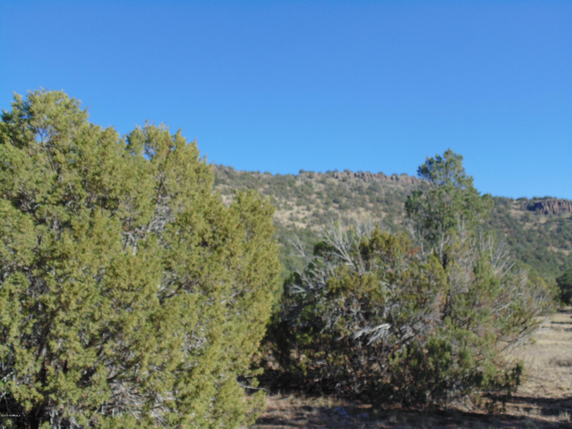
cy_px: 214
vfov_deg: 35.1
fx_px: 677
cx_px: 286
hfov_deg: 45.8
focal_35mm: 41
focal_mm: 7.4
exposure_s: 1/500
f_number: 3.6
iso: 80
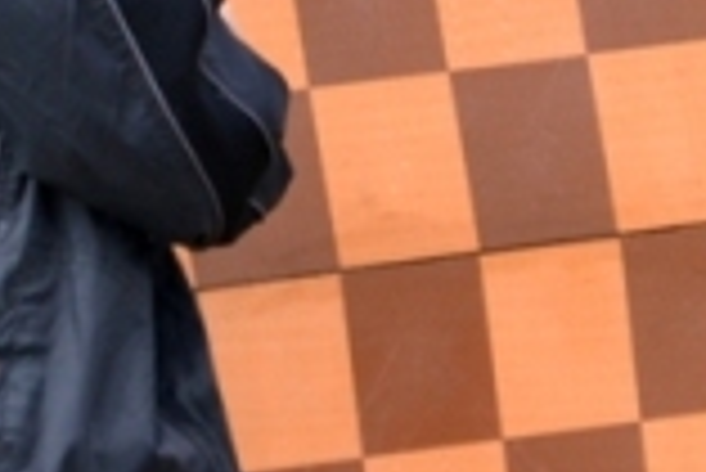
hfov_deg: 1.3
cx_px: 495
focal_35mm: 1529
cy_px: 189
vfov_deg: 0.9
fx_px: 30012
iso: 400
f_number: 5.6
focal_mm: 200
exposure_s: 1/800
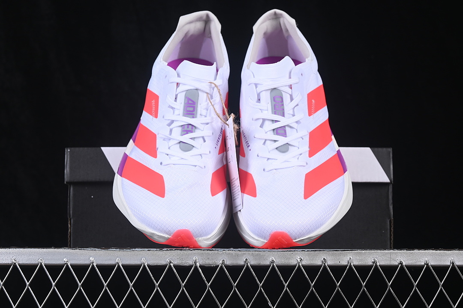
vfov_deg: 18.2
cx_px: 232
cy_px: 154
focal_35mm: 75
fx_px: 965
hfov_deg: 27.0
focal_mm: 50
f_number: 8
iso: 160
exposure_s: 1/80
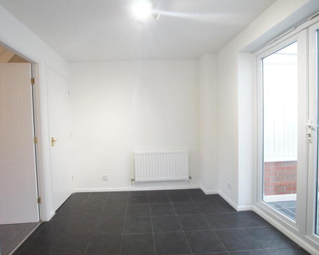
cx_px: 142
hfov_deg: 89.3
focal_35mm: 17
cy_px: 127
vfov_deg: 76.9
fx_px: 160
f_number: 4
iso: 1000
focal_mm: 10
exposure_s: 1/60
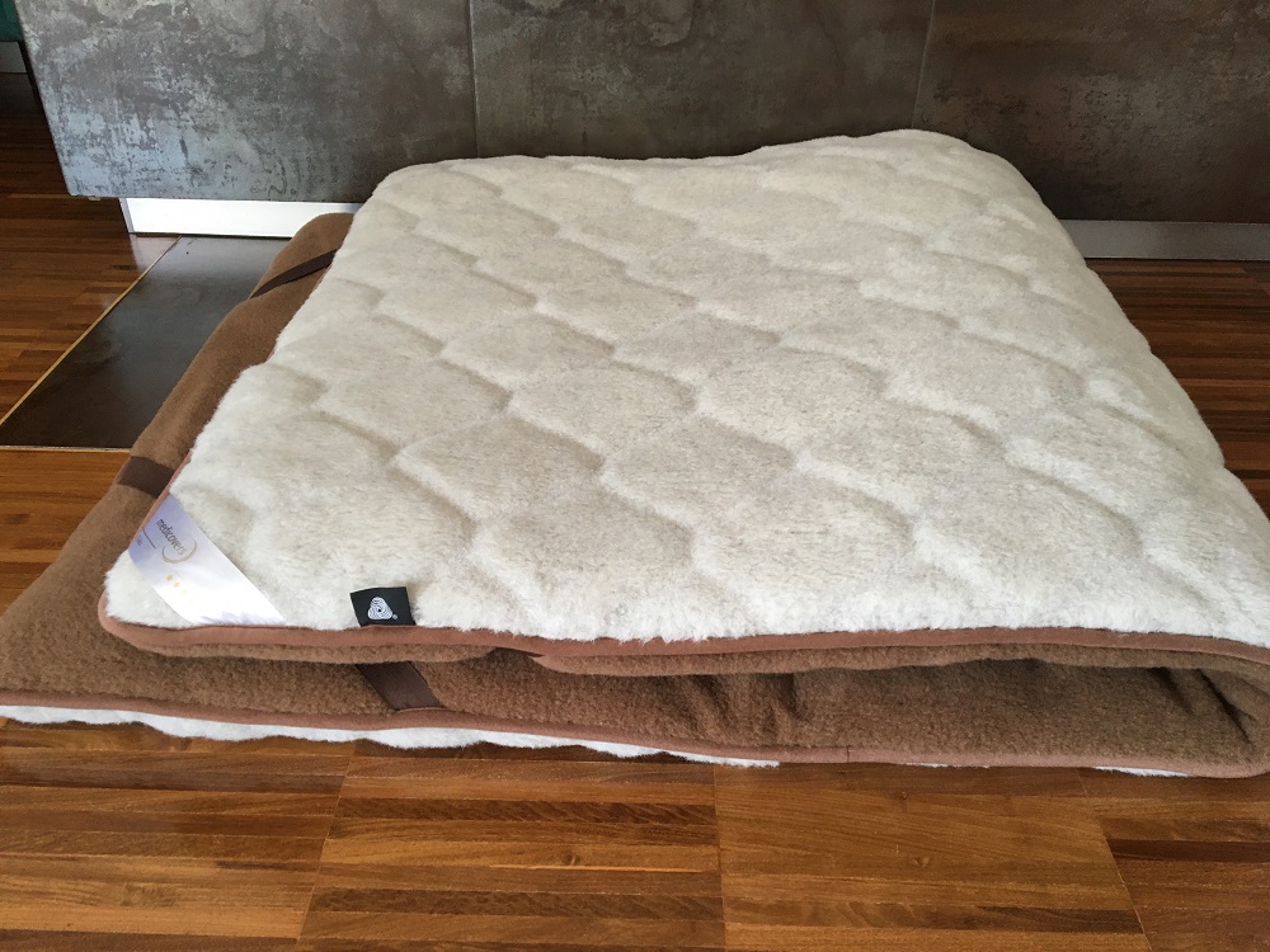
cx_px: 635
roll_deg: -0.1
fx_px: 1064
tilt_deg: -35.4
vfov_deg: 48.2
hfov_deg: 61.7
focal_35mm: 29
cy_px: 476
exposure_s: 1/33
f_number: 2.2
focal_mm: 4.15
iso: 64
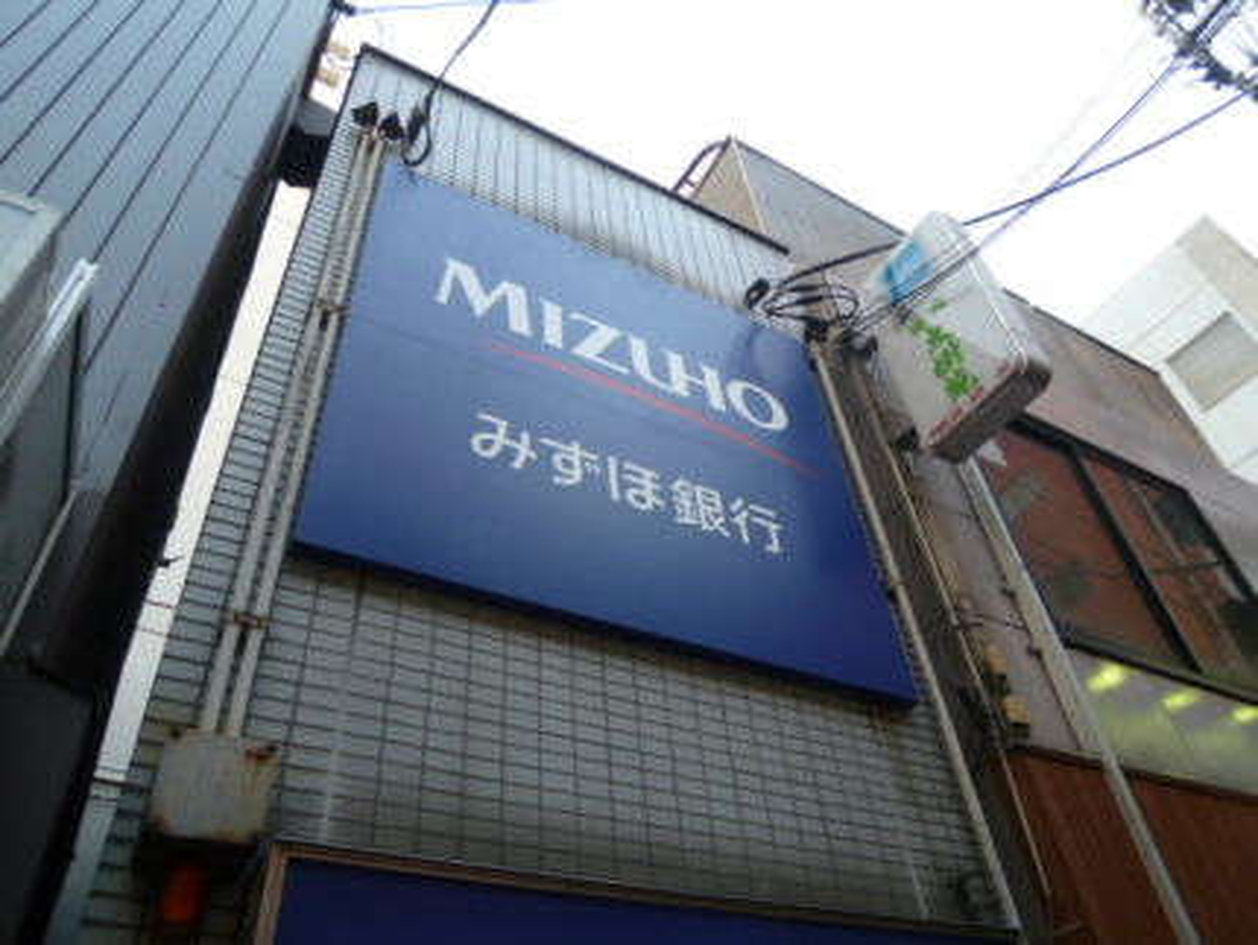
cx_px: 629
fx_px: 873
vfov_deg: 56.9
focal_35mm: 24
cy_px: 472
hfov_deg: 71.6
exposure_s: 1/60
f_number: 2.2
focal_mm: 4.3
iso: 80
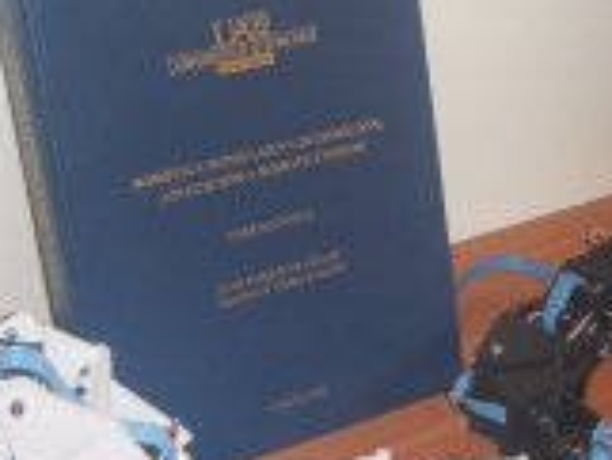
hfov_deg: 22.5
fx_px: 1539
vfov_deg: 16.8
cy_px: 376
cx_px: 354
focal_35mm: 87
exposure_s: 1/60
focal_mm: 5.8
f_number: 2.6
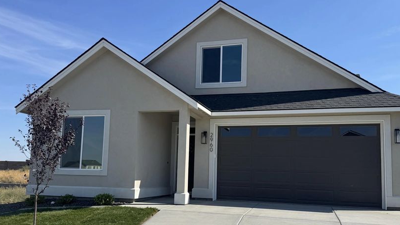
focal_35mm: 33
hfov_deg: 59.5
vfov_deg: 35.5
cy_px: 139
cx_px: 207
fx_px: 350
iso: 80
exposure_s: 1/4950
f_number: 1.78
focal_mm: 6.76
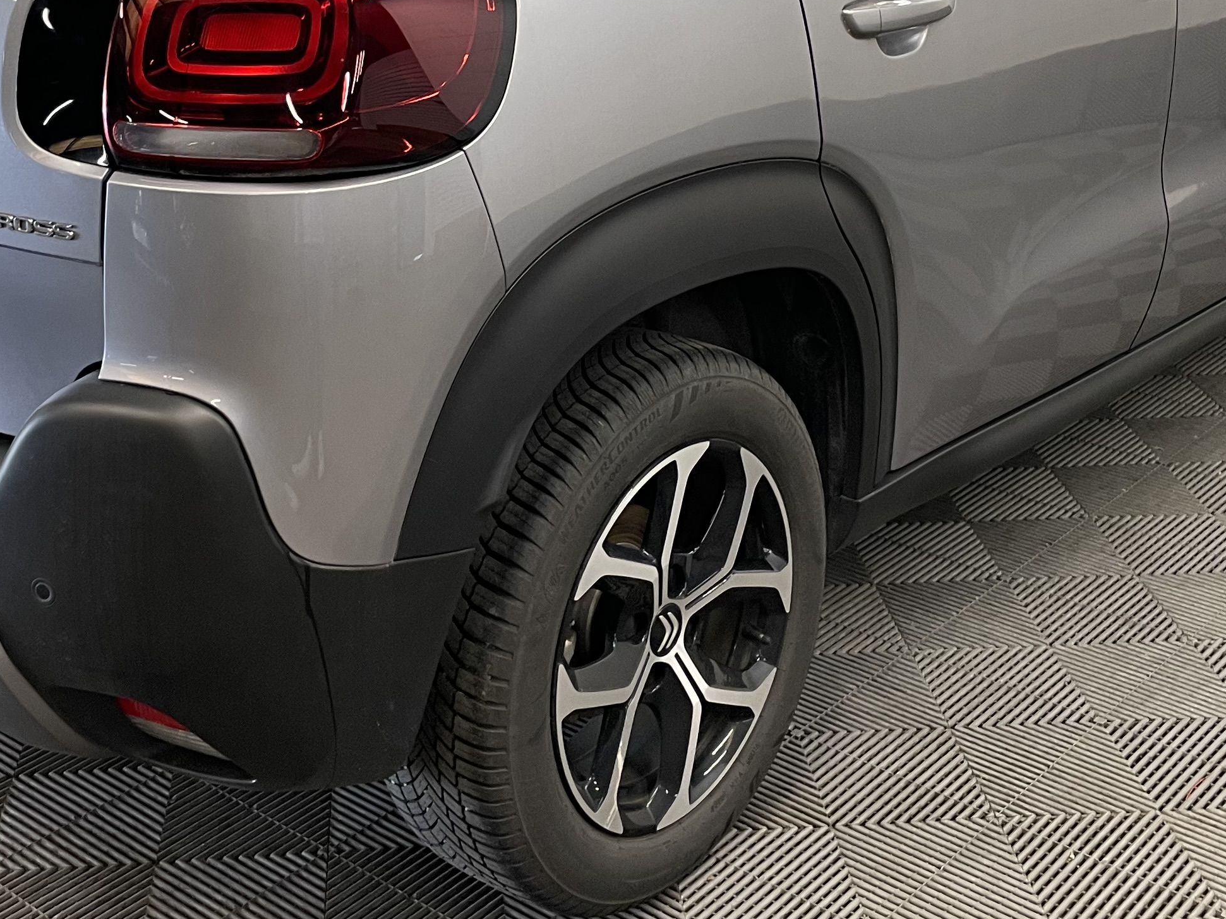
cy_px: 171
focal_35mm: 54
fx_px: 1913
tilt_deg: -15.2
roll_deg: +0.9
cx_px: 544
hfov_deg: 35.5
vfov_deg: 26.5
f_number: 1.6
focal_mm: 4.2
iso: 80
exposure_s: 1/50
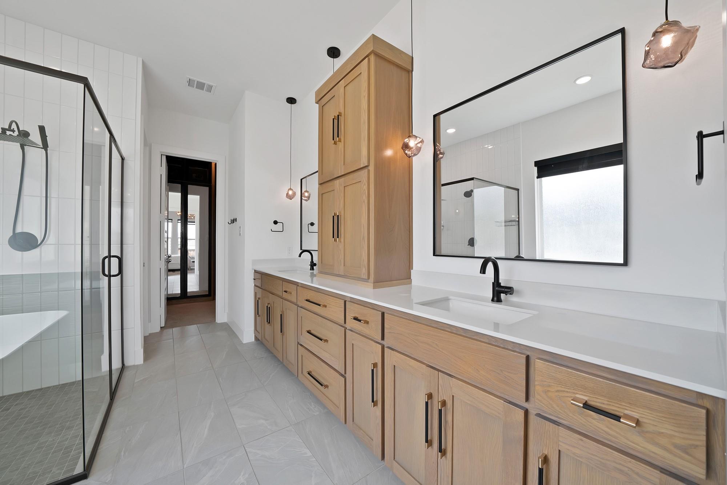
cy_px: 242
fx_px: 242
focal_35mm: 12
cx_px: 364
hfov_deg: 112.6
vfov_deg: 90.1
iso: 640
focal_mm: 12
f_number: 9
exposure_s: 1/8
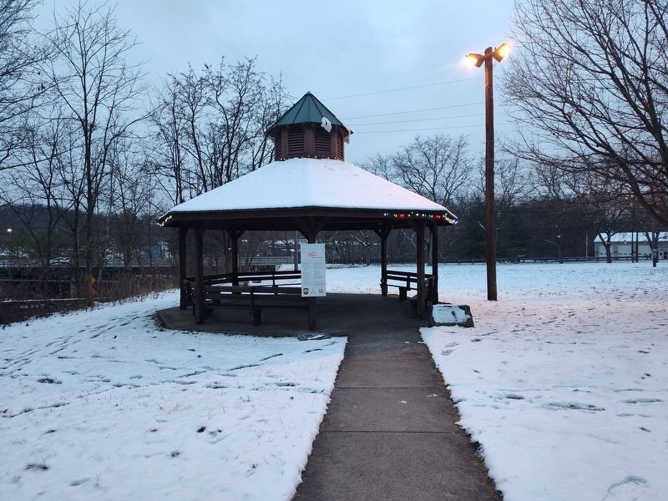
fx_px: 444
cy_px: 250
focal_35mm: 23
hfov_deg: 73.9
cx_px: 334
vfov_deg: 58.9
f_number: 1.8
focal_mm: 5.56
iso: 603
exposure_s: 1/120
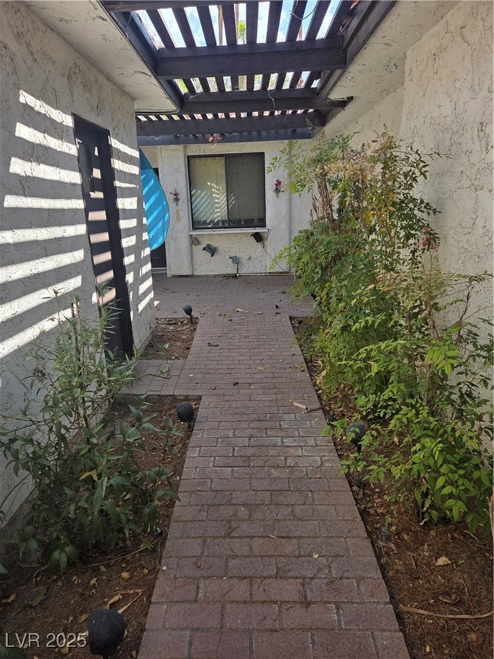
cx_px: 247
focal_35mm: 23
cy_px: 330
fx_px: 438
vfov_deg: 73.9
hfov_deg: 58.9
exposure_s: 1/1372
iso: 80
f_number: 1.8
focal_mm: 5.4
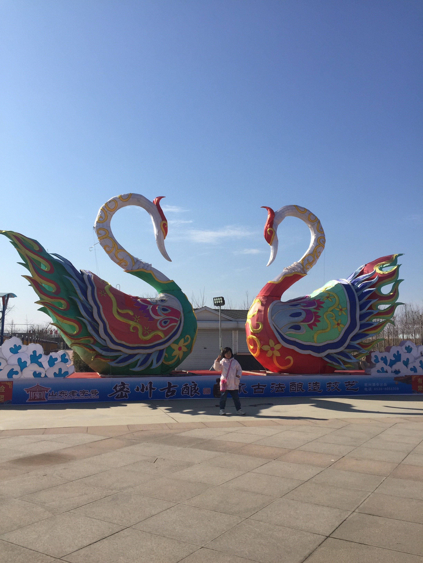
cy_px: 282
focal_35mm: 29
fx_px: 472
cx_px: 212
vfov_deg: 61.7
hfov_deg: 48.2
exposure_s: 1/3049
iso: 32
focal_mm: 4.15
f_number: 2.2
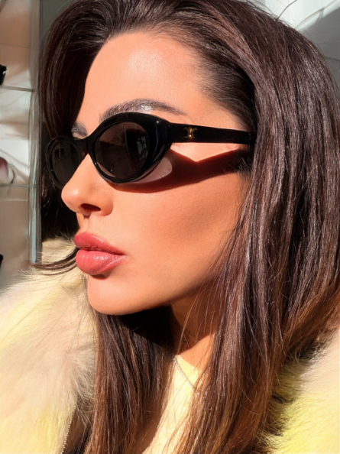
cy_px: 227
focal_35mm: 30
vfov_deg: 60.0
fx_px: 393
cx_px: 170
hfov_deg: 46.8
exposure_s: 1/1297
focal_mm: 2.71
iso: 25
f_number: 1.9
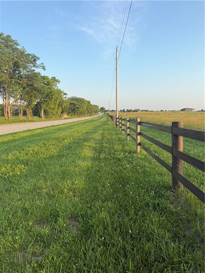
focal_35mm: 24
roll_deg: +0.0
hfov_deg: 56.8
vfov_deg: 71.6
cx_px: 102
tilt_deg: -6.8
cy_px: 136
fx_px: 190
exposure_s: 1/1032
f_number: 1.78
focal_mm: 6.76
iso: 80
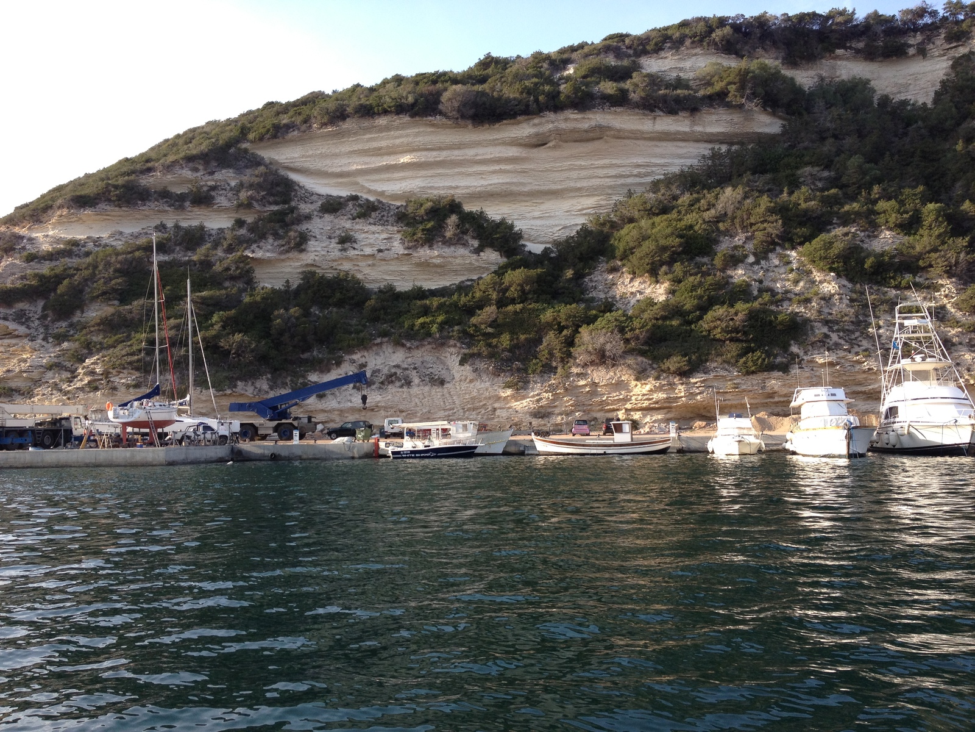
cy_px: 366
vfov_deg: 40.7
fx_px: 986
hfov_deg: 52.6
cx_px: 488
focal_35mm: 35
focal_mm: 4.28
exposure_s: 1/431
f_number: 2.4
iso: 64
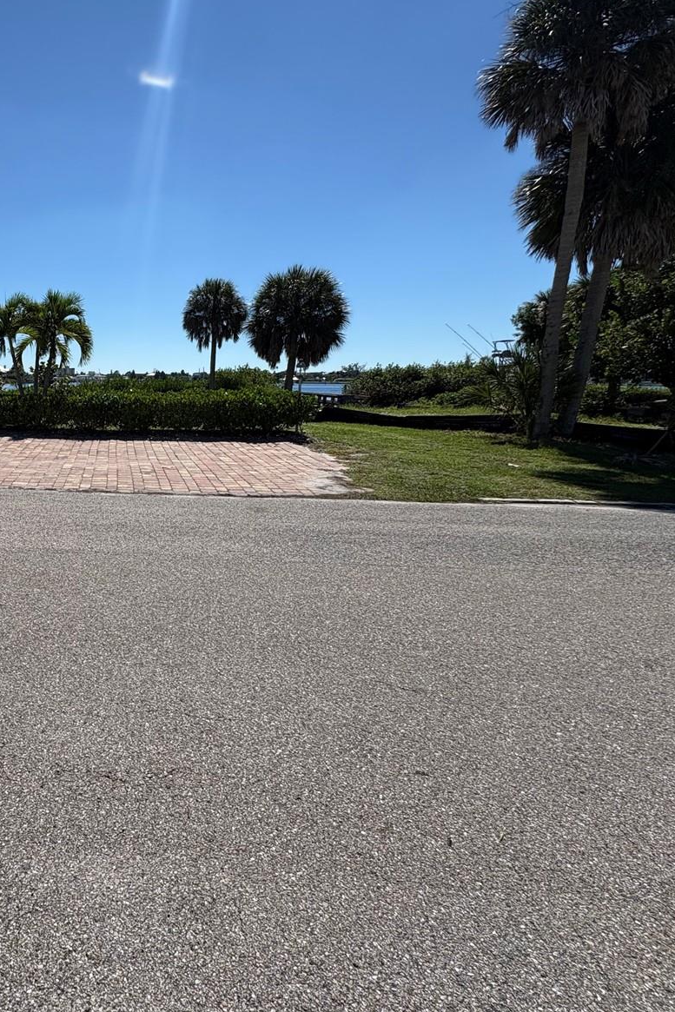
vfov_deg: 84.0
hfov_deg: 54.1
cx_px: 68
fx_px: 562
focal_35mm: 20
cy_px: 500
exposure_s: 1/3546
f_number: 2.2
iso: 50
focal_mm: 2.22
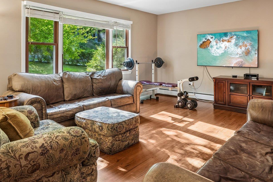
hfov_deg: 65.7
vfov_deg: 45.7
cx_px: 145
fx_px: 211
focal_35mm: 28
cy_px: 56
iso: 400
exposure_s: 1/6
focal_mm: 16.5
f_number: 9
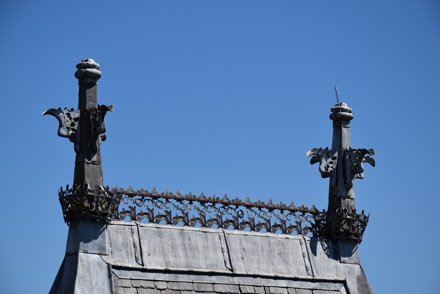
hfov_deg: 14.9
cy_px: 147
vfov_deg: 9.9
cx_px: 220
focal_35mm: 138
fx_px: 1687
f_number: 8
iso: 200
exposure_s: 1/1000
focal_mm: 92
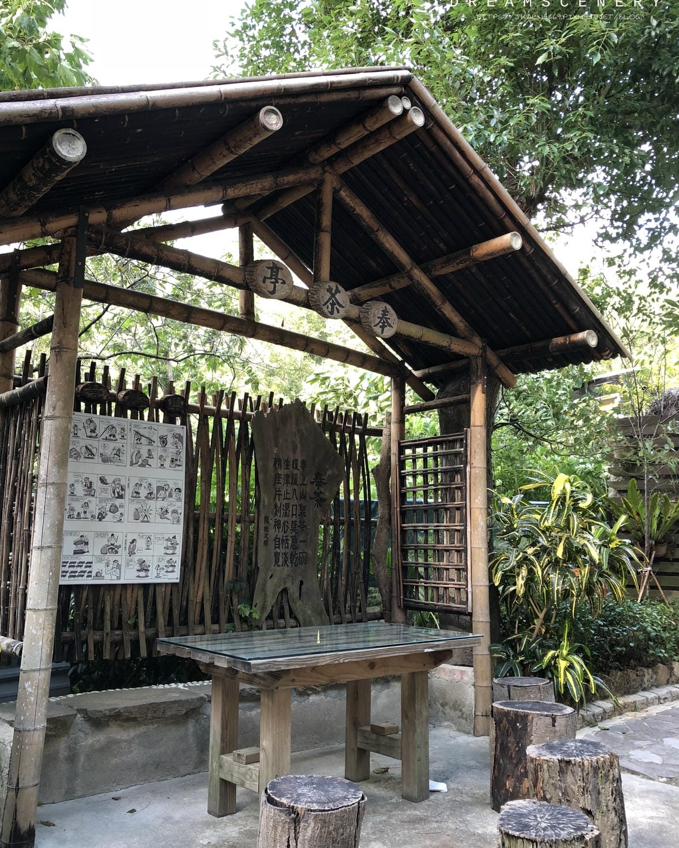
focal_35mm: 31
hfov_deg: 47.1
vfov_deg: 57.2
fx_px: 779
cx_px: 333
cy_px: 436
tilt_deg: +8.8
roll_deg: -2.0
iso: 25
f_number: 1.8
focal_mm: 3.99
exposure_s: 1/40
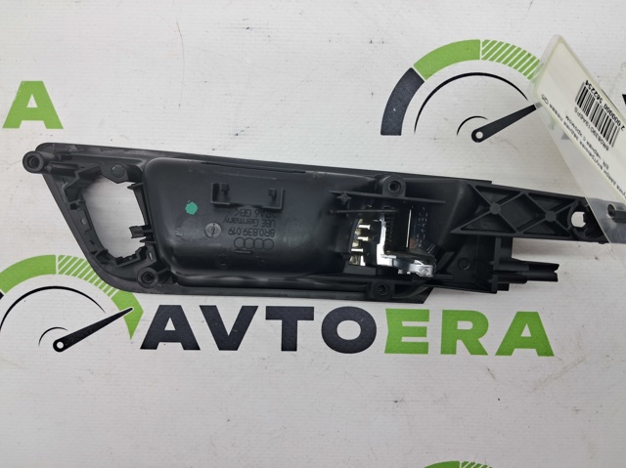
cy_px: 234
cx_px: 313
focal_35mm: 27
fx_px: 488
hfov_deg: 65.4
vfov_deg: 51.3
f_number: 1.8
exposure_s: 1/60
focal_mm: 4
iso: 50
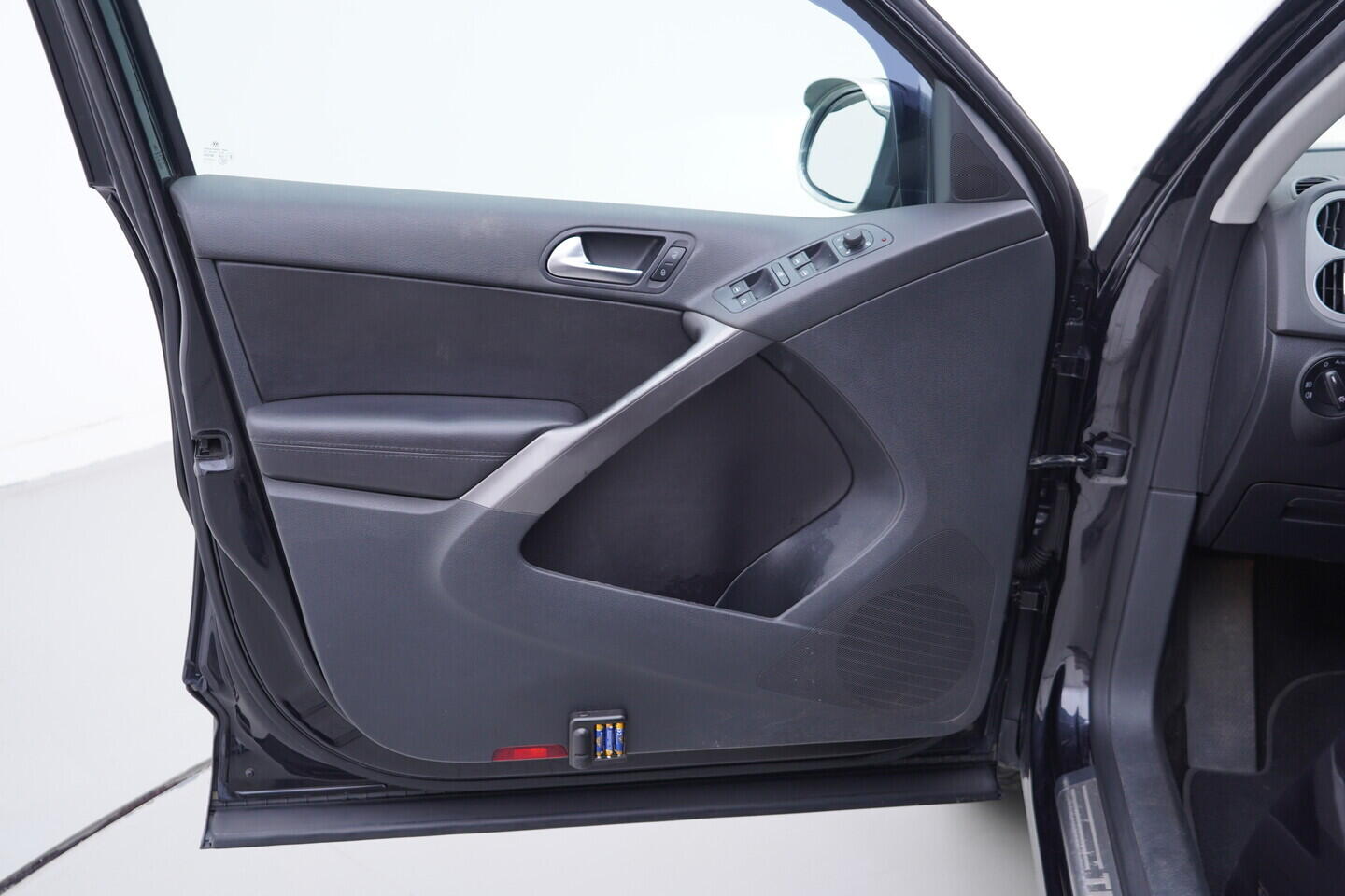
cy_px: 448
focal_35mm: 36
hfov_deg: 53.1
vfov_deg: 36.9
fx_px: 1345
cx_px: 672
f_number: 2.8
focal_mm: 24
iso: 125
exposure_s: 1/40
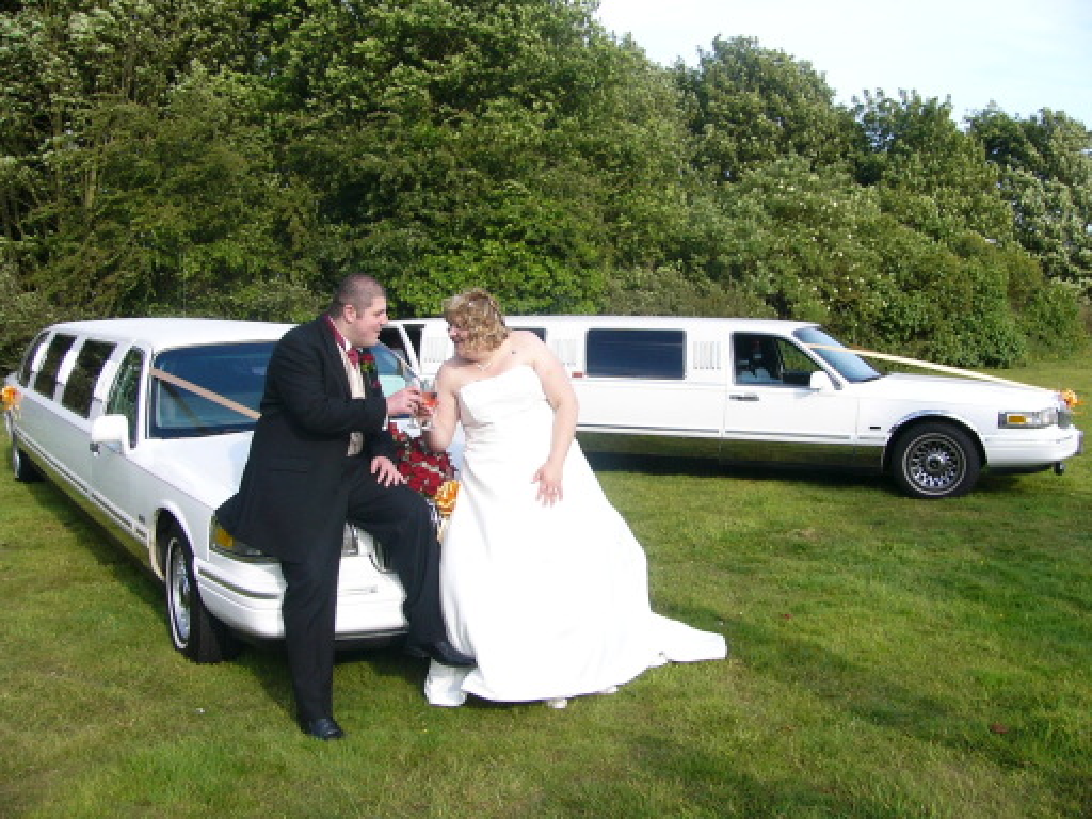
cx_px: 546
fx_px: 1104
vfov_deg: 40.7
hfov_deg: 52.6
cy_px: 410
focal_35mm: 35
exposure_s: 1/250
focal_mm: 4.6
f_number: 4
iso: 50
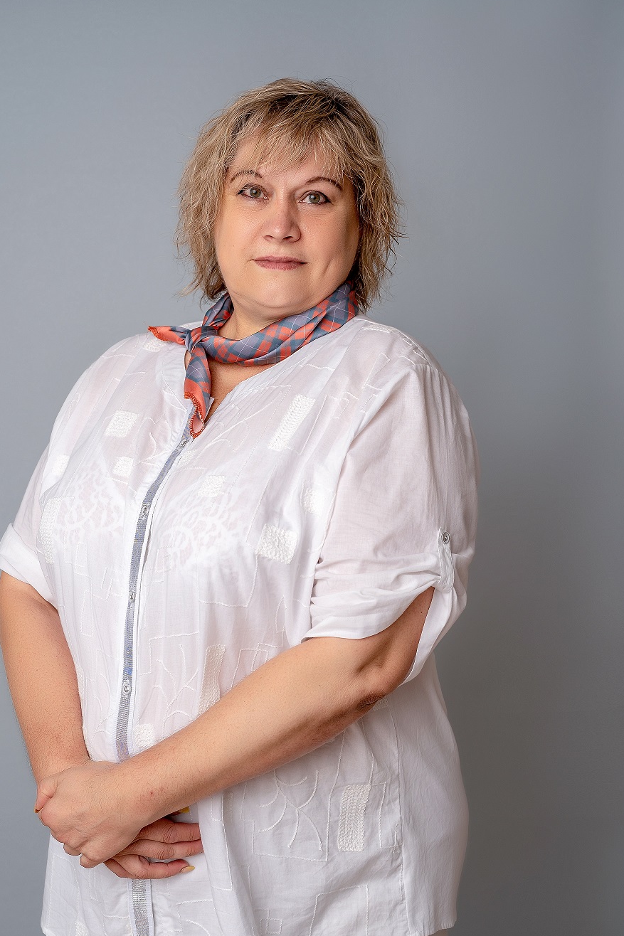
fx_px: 1482
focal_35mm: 57
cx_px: 275
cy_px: 494
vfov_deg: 35.0
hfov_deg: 23.8
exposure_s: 1/160
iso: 100
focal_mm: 50
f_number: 5.6
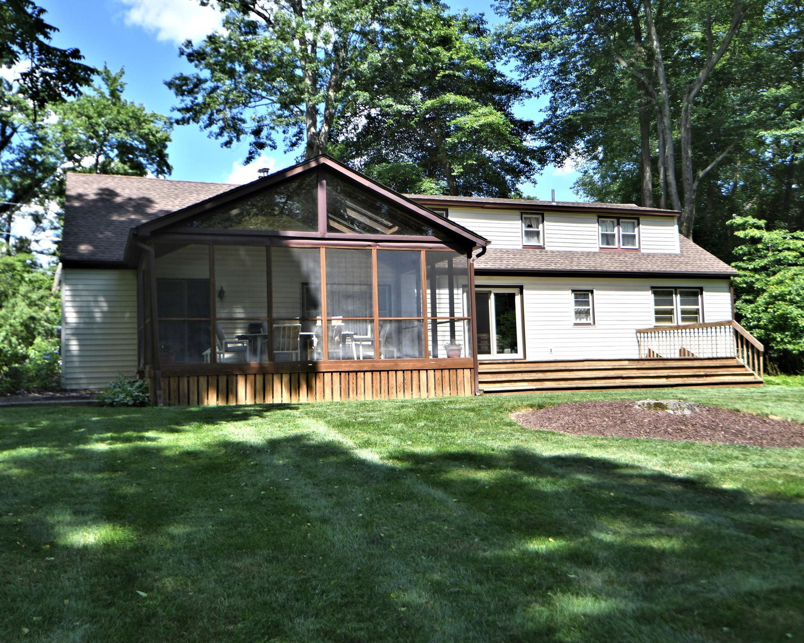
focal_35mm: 31
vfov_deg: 47.1
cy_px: 324
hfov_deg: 57.2
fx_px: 738
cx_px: 383
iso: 250
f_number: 4.5
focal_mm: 18
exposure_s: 1/1000
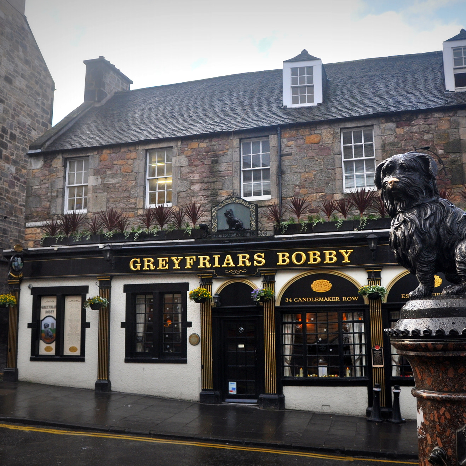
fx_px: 513
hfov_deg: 48.7
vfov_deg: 48.9
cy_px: 235
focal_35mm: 34
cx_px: 272
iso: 400
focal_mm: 17
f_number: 5
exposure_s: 1/100
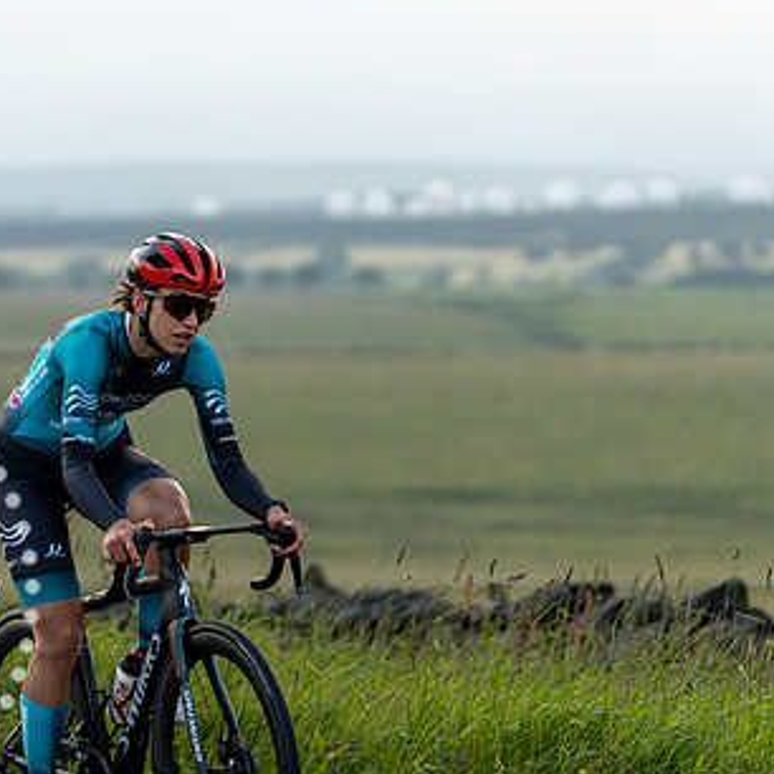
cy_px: 462
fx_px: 5262
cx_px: 195
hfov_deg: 8.4
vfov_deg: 8.4
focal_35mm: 208
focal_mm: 129
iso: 400
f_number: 3.2
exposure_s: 1/1250
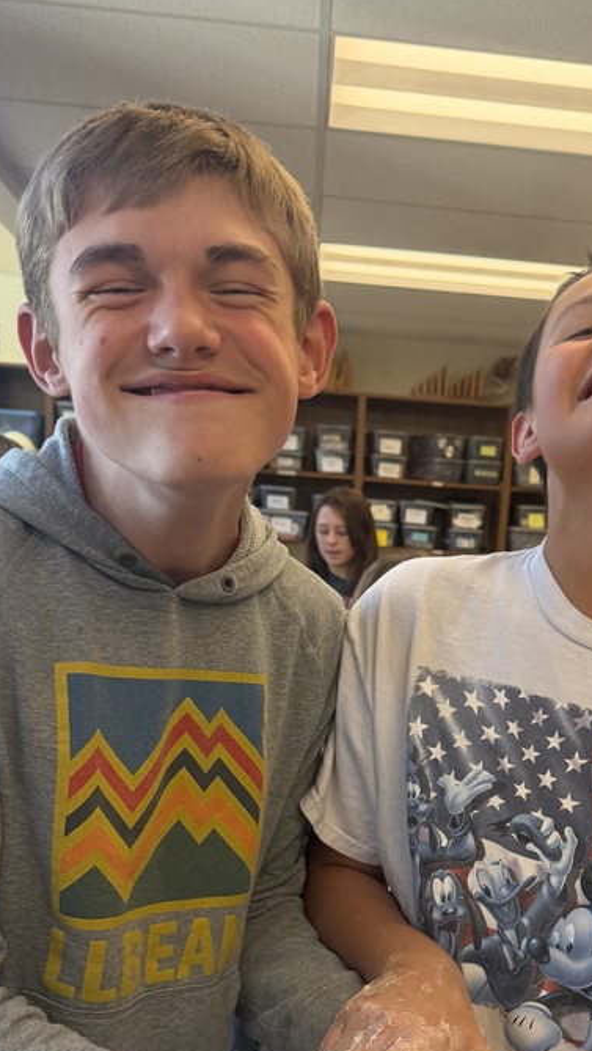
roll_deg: -3.2
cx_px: 411
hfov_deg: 29.5
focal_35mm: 40
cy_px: 760
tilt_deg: -12.8
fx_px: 1115
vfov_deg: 48.9
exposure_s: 1/120
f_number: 1.78
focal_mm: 6.76
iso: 320
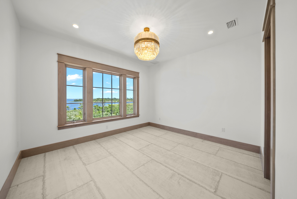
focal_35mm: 12
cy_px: 100
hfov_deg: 112.6
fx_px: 99
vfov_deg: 90.1
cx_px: 148
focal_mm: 12
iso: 125
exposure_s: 1/15
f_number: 7.1
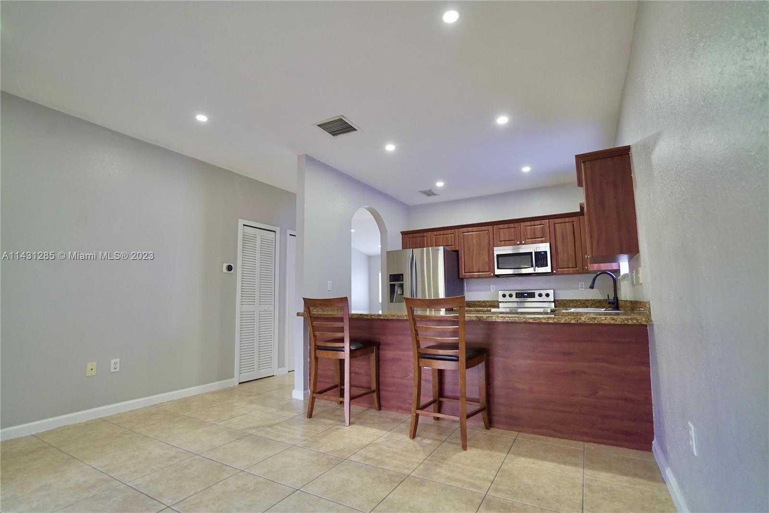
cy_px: 256
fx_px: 342
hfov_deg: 96.7
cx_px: 384
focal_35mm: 16
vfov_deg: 73.8
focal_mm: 16
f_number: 4
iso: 1600
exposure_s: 1/125
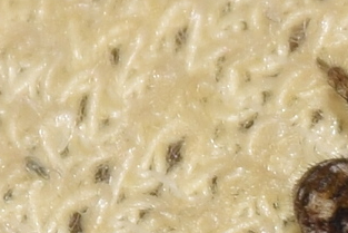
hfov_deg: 3.2
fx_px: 6209
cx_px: 501
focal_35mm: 642
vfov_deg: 2.1
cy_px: 307
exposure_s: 1/160
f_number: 13
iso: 100
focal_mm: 140
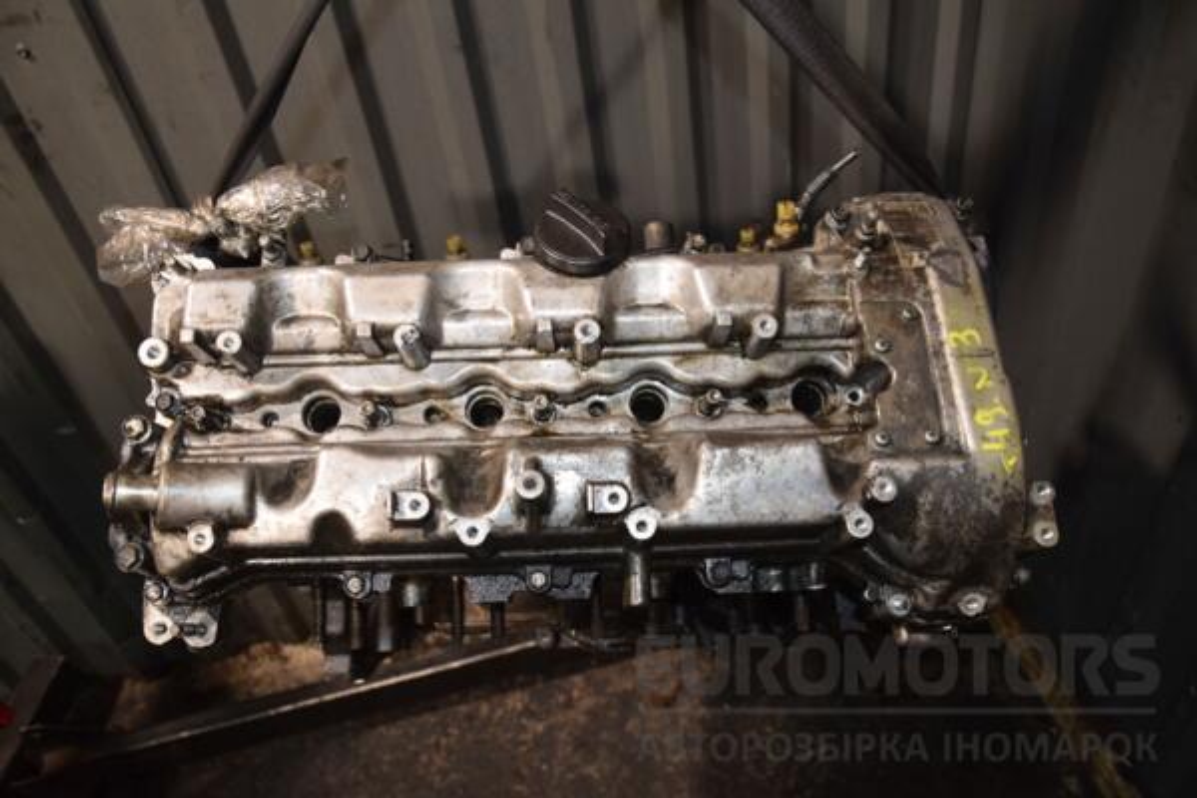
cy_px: 399
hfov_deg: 67.4
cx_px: 598
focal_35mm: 27
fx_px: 898
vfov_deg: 47.9
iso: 800
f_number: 5
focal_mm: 18
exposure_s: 1/60
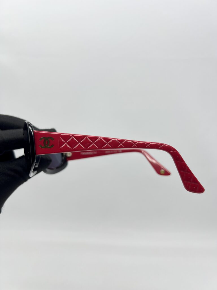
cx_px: 108
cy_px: 145
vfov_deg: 67.3
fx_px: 217
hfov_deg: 53.1
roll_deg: +0.0
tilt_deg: -14.4
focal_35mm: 26
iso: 40
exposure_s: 1/180
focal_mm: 5.7
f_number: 1.5
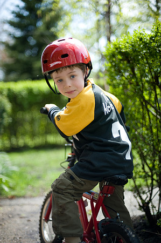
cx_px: 80
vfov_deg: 39.6
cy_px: 122
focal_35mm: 50
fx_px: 336
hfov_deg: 26.9
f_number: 1.4
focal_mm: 50
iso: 200
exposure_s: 1/4000
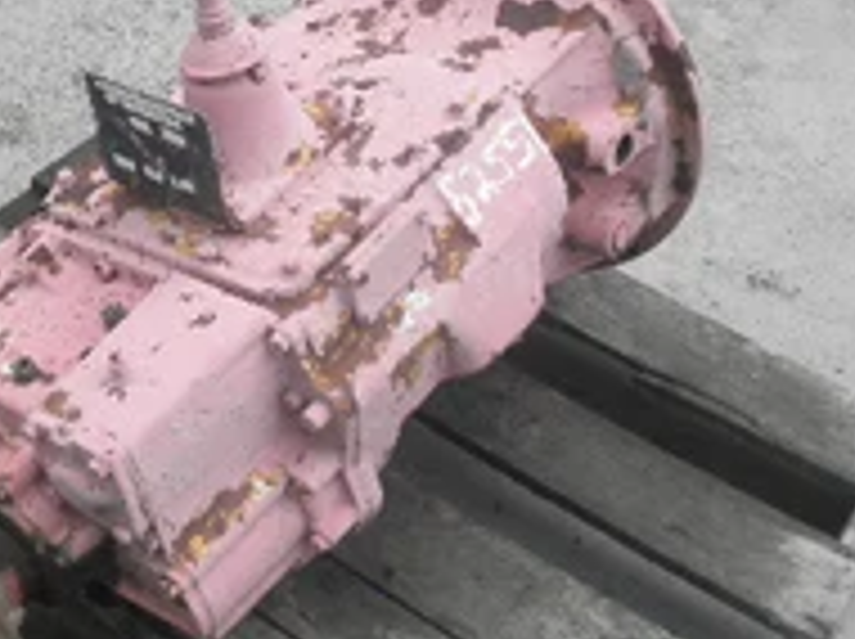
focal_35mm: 59
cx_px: 135
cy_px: 238
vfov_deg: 24.7
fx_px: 1455
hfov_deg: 31.6
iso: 64
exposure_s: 1/60
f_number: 8.5
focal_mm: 5
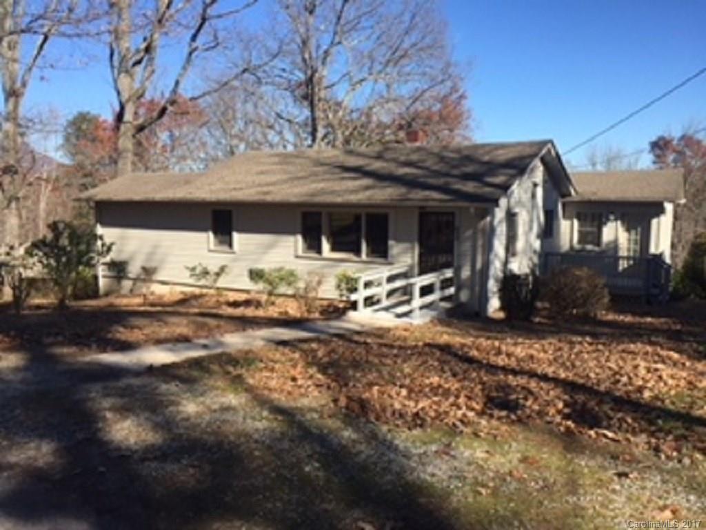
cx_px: 353
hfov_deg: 61.7
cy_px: 265
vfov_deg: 48.2
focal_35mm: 29
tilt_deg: -6.3
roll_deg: -0.2
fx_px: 591
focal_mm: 4.15
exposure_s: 1/1319
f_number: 2.2
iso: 32
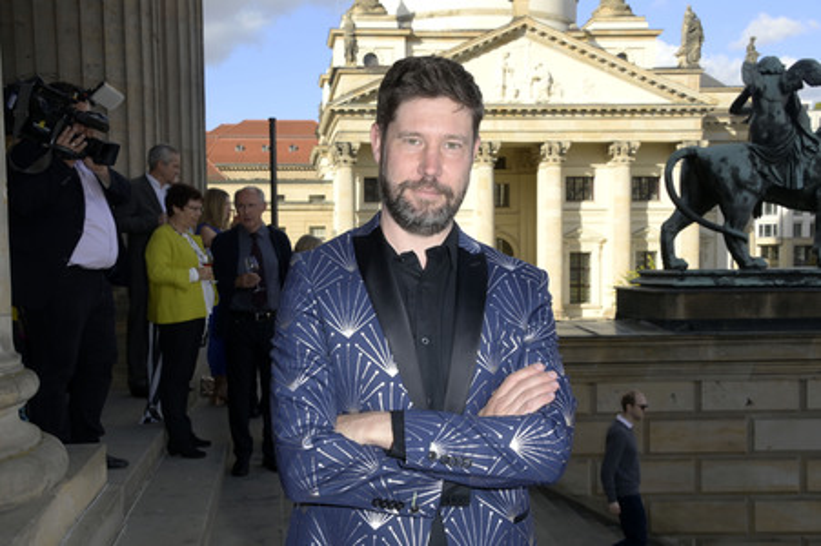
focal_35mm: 42
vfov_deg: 31.8
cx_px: 410
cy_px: 273
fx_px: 957
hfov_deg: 46.4
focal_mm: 42
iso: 400
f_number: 11
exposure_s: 1/250
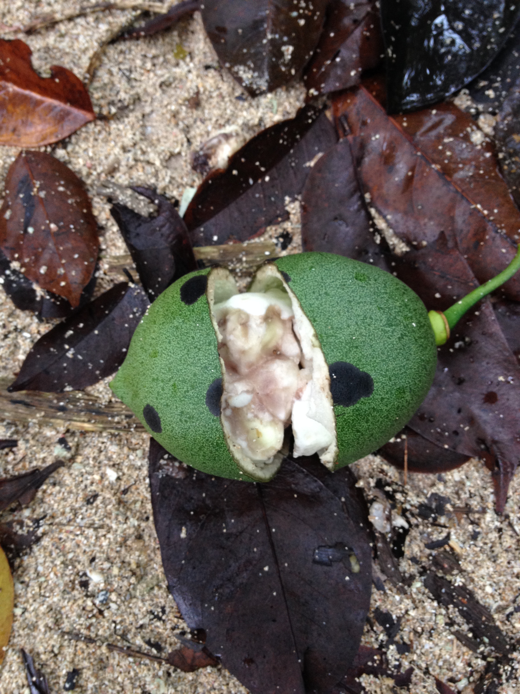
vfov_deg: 52.6
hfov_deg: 40.7
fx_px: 701
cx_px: 260
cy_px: 347
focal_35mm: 35
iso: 80
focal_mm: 4.28
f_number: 2.4
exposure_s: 1/20
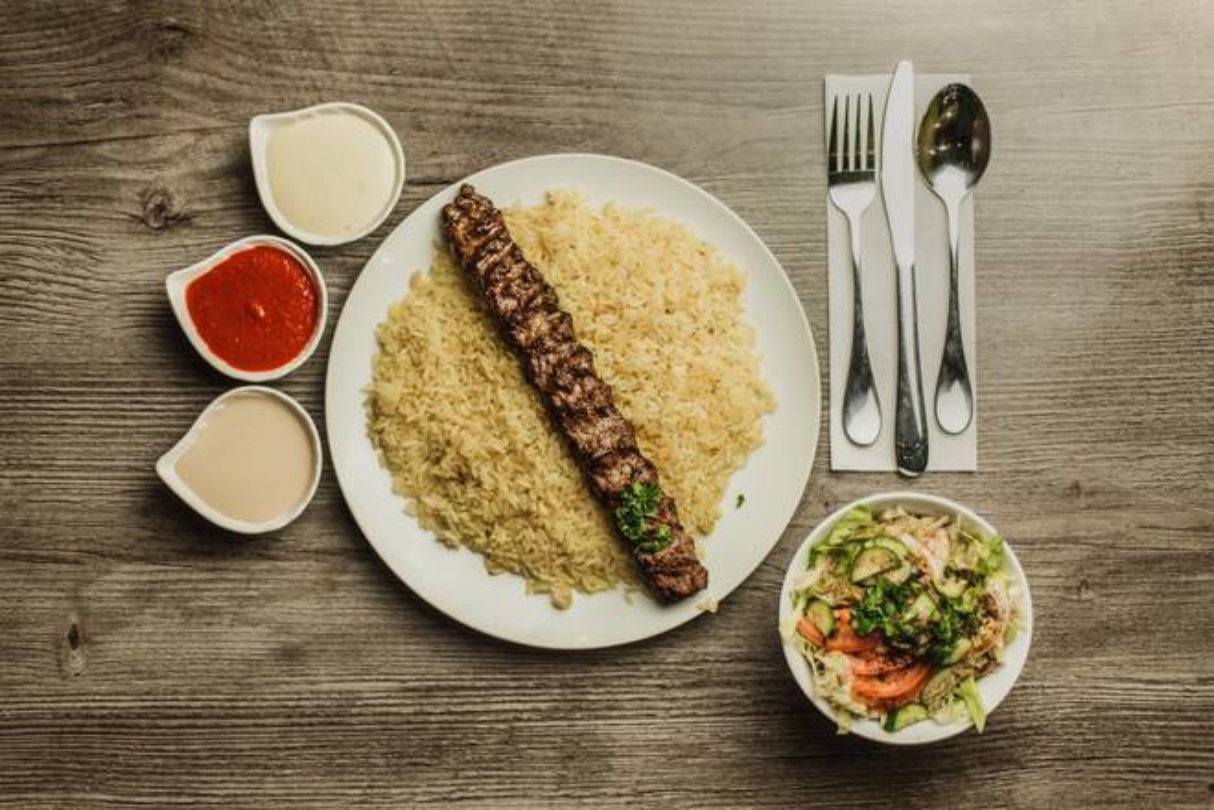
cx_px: 607
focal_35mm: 50
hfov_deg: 39.6
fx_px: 1687
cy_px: 405
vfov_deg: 27.0
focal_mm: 50
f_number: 1.8
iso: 1250
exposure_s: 1/125
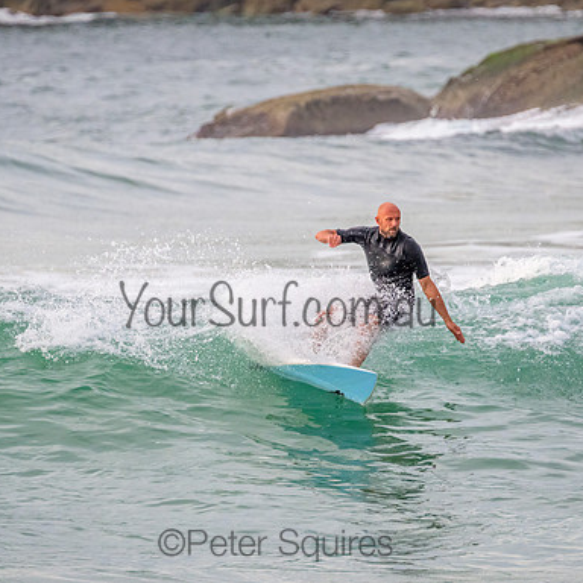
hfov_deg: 2.3
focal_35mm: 770
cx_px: 275
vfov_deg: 2.3
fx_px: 14672
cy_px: 292
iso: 800
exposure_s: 1/2500
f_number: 5.6
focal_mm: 400
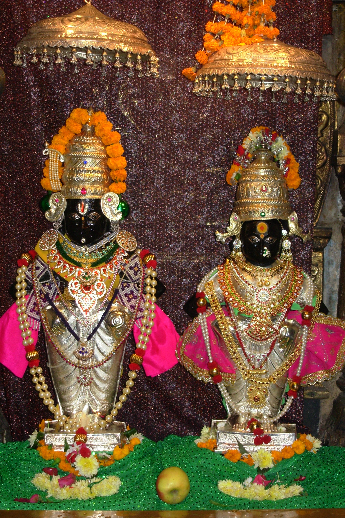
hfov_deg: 15.9
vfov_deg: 23.6
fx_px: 1236
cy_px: 260
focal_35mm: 86
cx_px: 170
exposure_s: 1/73.9
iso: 69
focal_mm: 13.5
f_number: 3.7
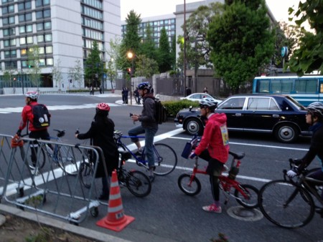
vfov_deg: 43.0
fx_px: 308
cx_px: 162
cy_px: 121
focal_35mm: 33
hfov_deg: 55.3
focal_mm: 4.13
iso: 125
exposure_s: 1/20
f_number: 2.4
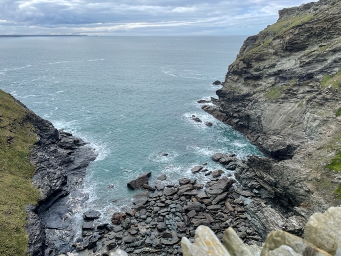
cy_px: 128
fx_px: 256
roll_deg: +0.3
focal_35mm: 26
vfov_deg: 53.1
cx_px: 170
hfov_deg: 67.3
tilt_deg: -20.8
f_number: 1.6
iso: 32
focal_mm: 5.1
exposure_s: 1/1175
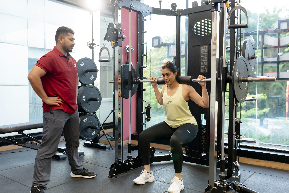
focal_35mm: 35
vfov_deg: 37.9
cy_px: 96
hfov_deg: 54.4
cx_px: 144
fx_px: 281
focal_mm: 35
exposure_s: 1/320
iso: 640
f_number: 2.8
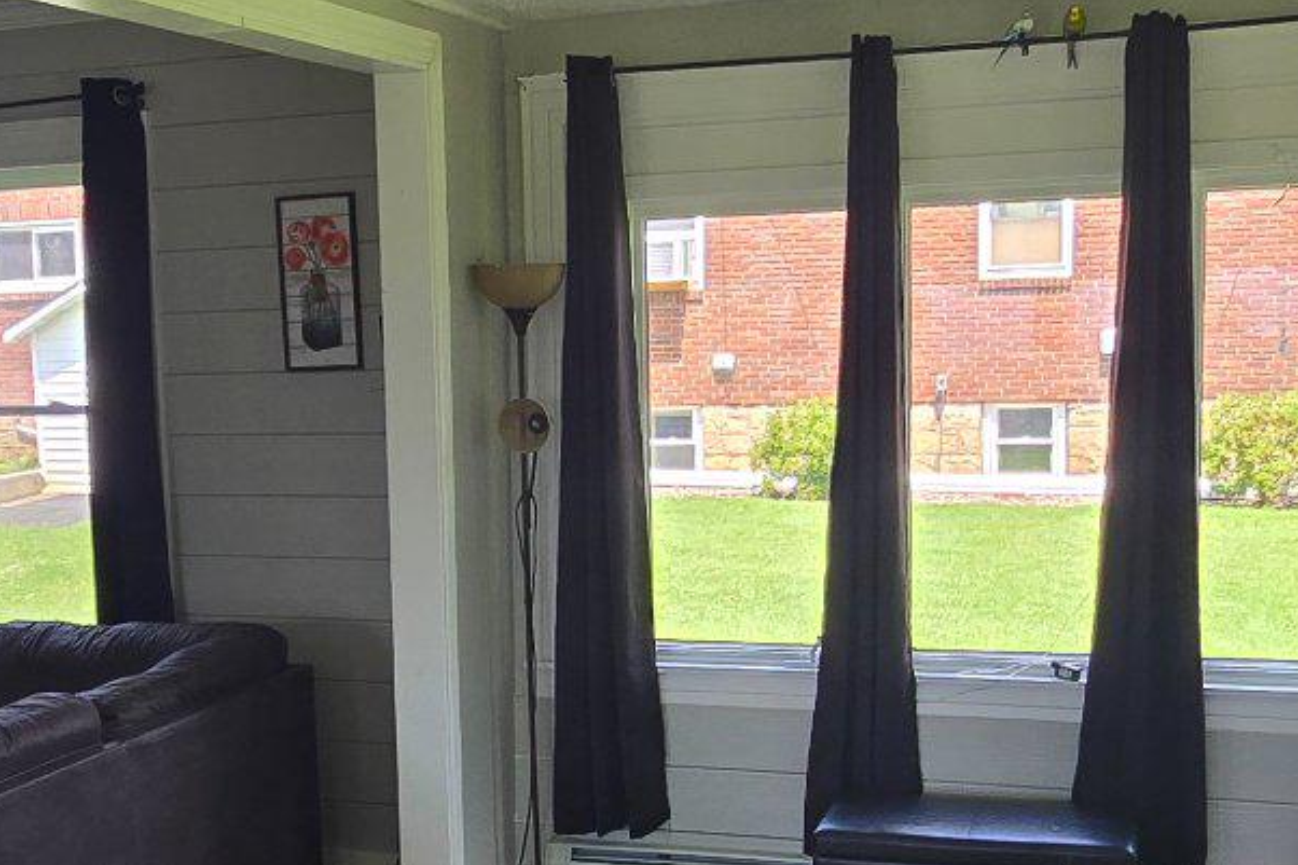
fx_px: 1658
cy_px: 569
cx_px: 470
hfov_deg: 42.4
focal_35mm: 46
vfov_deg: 29.1
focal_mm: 2.2
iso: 50
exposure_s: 1/121
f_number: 2.2
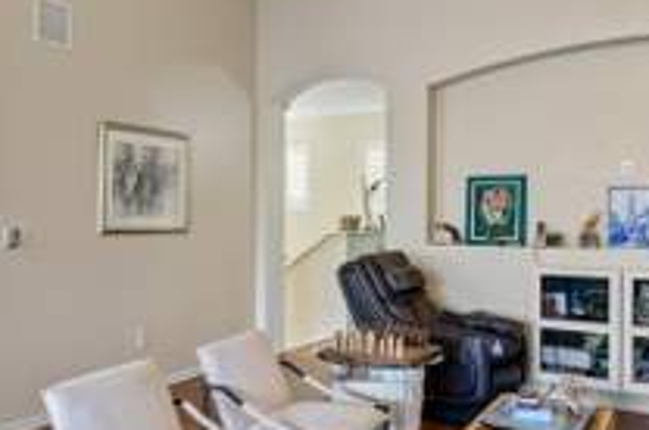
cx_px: 246
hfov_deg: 51.5
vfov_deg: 35.8
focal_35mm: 37
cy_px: 215
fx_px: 666
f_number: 8
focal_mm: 16
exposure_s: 1/15
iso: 400
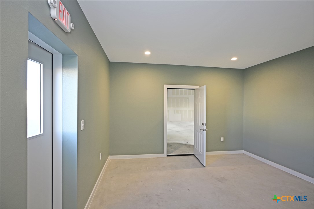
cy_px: 104
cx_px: 157
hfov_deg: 90.0
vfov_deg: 67.3
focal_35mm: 18
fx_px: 157
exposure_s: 1/20
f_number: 3.5
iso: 125
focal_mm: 12
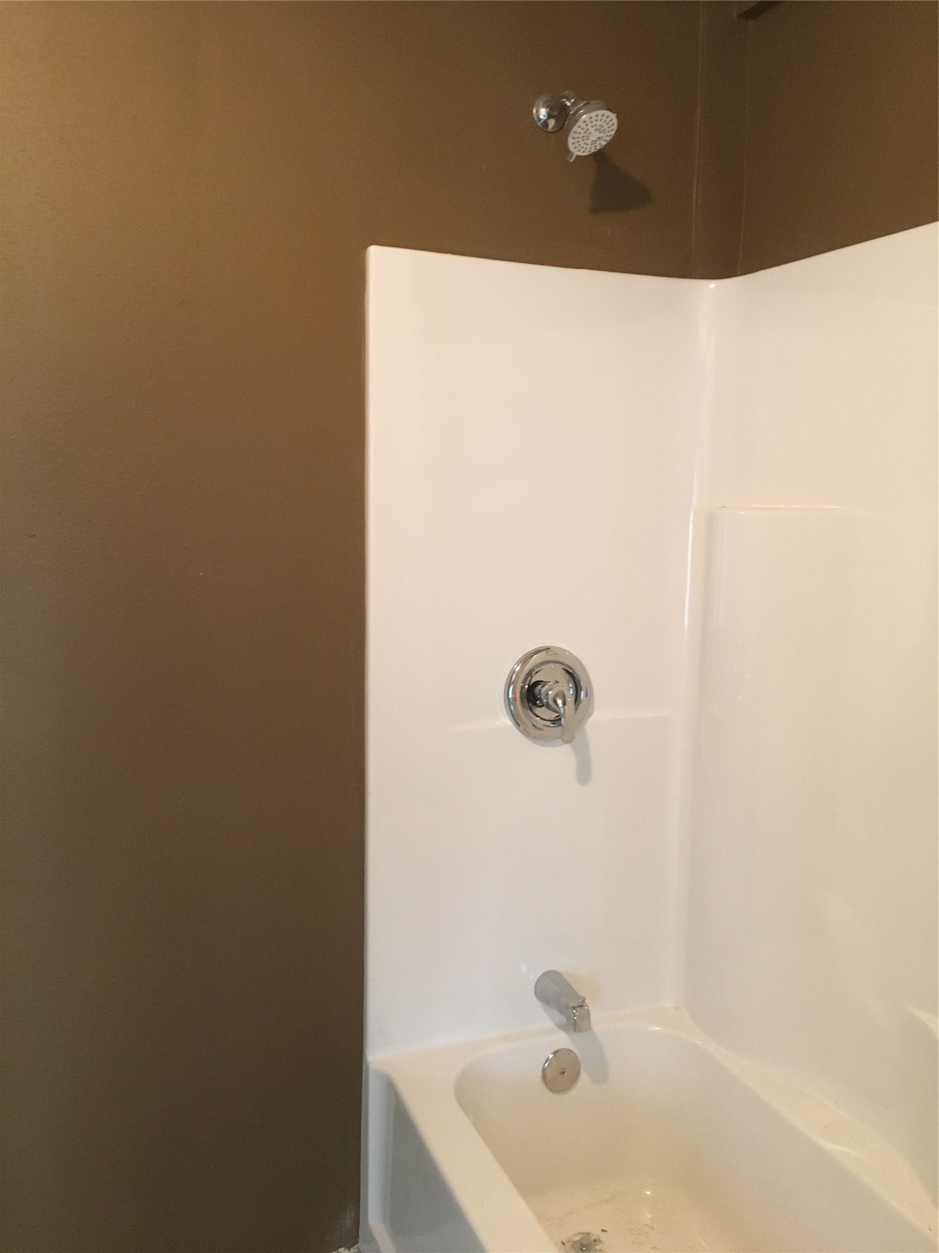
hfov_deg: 48.2
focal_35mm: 29
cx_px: 470
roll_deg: -1.0
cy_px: 626
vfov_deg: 61.7
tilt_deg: -6.2
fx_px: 1049
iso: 200
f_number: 2.2
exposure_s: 1/15
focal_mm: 4.15
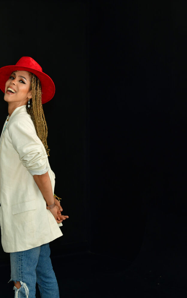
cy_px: 149
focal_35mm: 89
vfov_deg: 23.3
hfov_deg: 14.5
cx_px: 11
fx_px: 725
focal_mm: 58
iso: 500
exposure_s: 1/80
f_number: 10
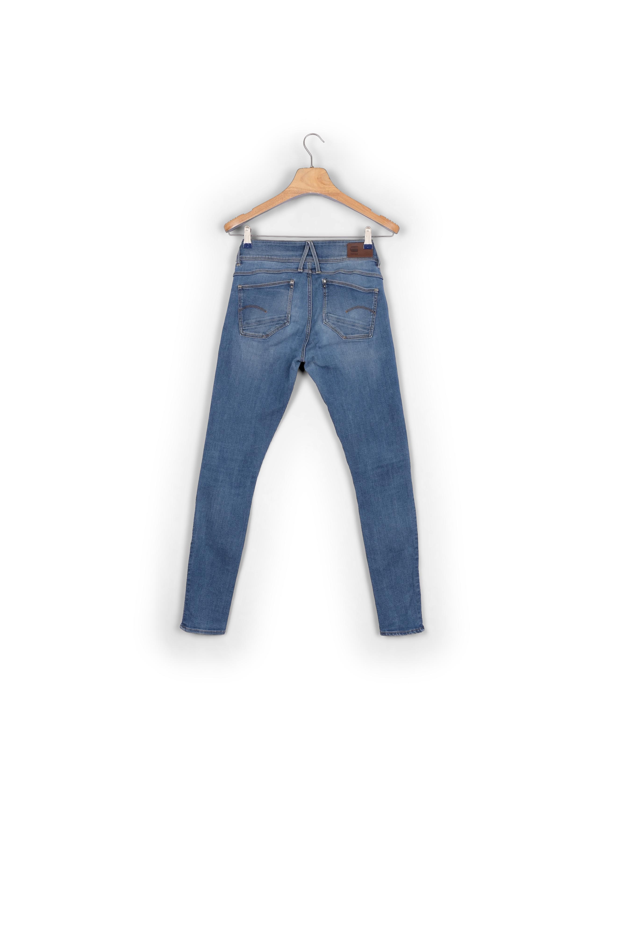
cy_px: 468
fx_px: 987
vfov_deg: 50.7
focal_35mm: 38
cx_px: 312
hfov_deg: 35.0
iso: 100
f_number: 13
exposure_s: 1/125
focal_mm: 38
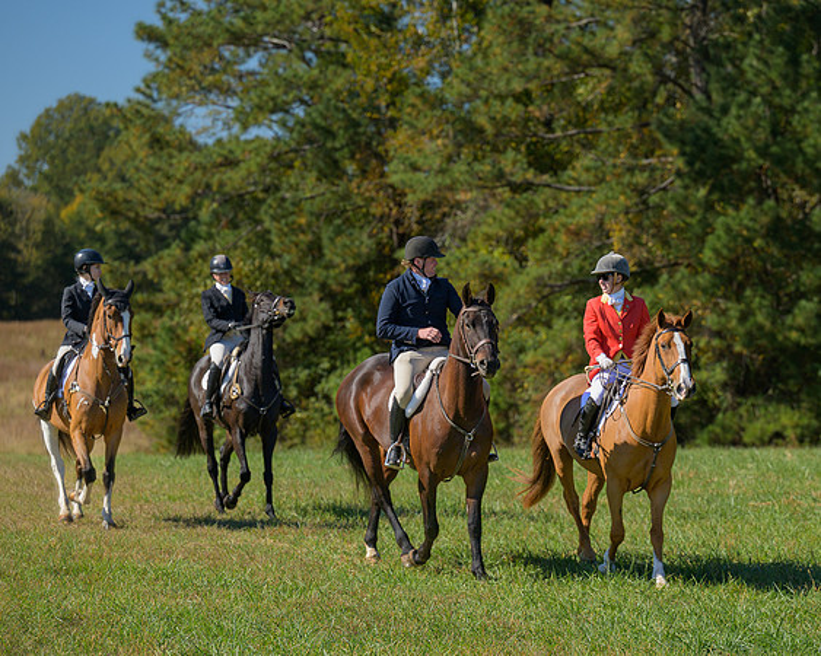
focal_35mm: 145
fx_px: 3524
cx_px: 496
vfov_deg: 10.6
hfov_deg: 13.3
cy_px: 338
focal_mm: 125
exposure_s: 1/800
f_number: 4
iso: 200
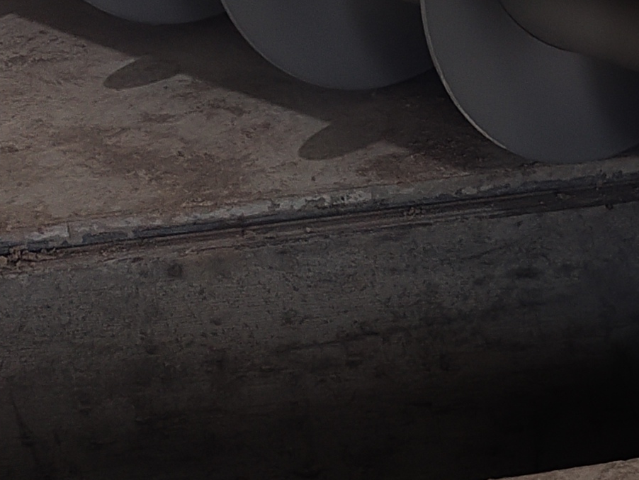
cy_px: -141
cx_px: 913
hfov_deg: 17.3
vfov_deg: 13.7
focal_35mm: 104
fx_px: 1920
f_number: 1.65
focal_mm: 6.19
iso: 3200
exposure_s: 1/20
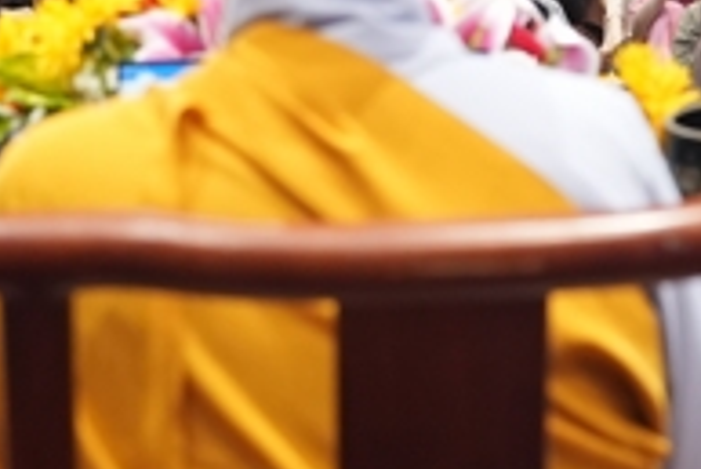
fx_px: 3449
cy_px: -171
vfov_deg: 7.7
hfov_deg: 11.6
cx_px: 459
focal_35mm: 177
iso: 1600
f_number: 3.2
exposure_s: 1/80
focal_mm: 35
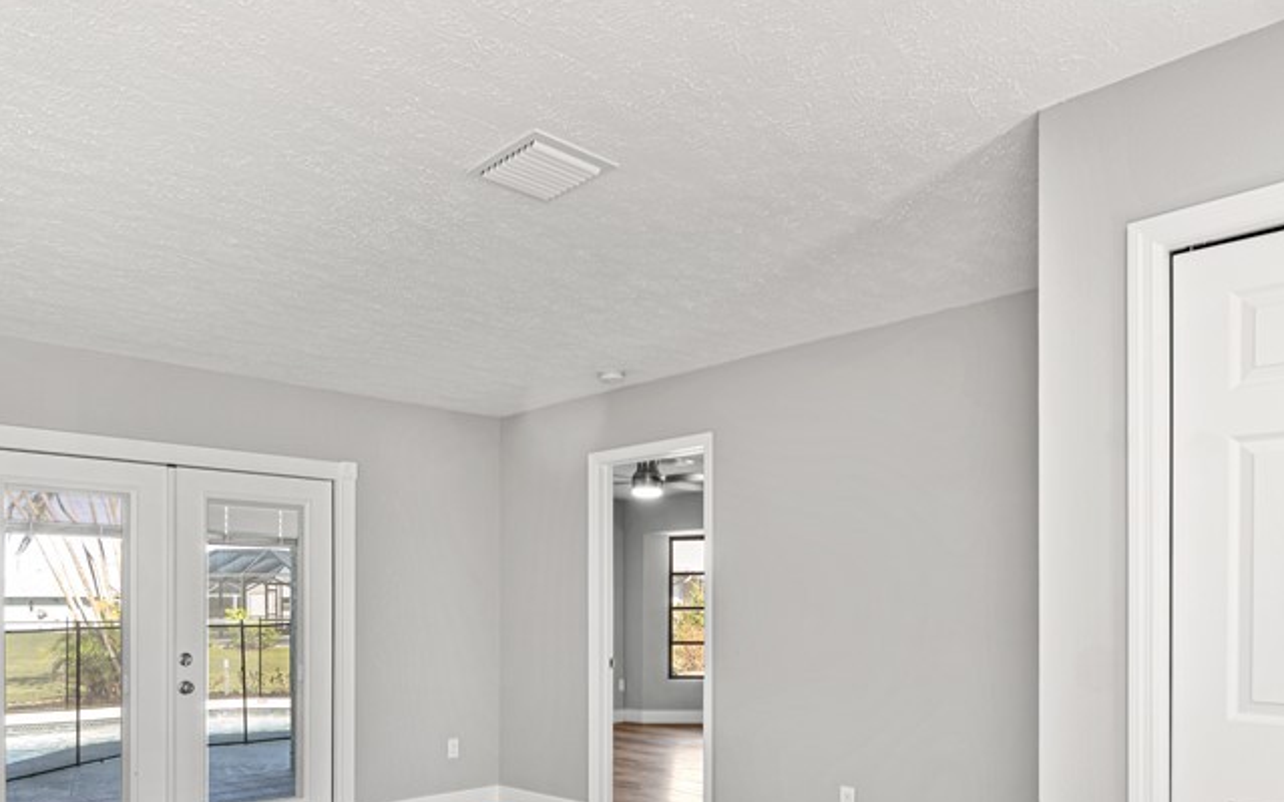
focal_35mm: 26
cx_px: 577
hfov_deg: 70.2
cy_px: 639
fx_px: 910
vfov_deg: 45.2
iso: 100
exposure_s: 1/1.25
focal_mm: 10
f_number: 8
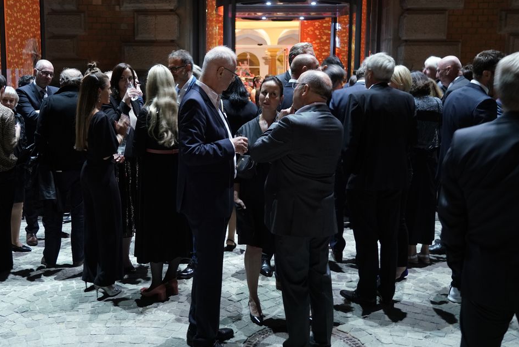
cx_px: 220
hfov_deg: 50.5
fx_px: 548
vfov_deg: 35.0
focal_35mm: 38
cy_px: 156
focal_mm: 30
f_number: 4
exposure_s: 1/8
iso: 2500
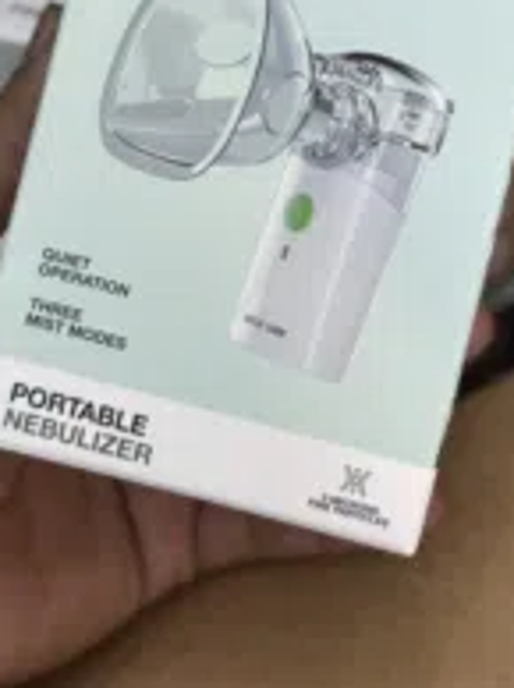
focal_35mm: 99
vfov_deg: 19.2
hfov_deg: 14.9
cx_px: 333
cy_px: -14
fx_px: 1964
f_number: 1.78
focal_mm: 6.76
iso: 50
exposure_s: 1/121
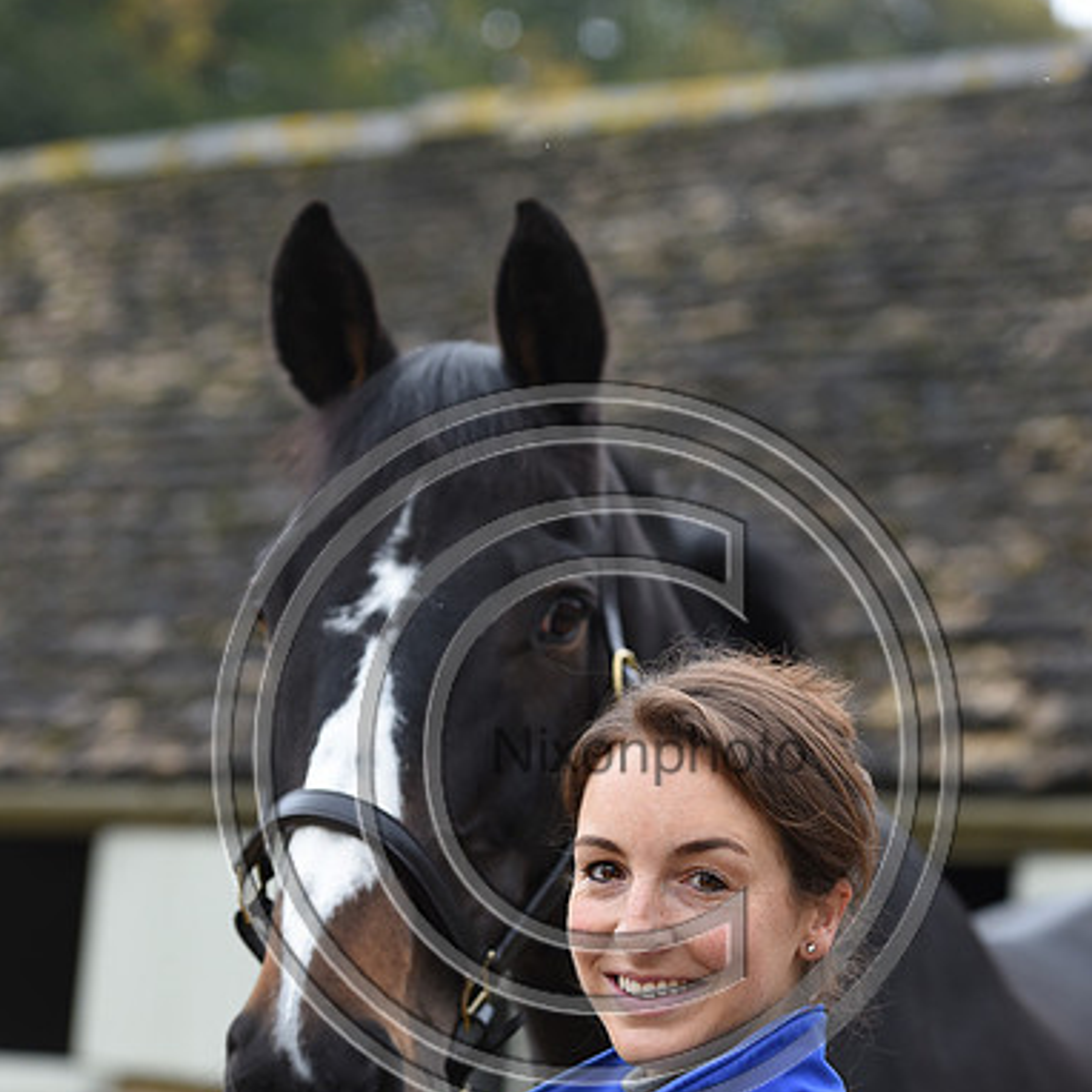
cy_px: 706
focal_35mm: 116
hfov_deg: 15.0
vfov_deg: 15.0
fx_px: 4140
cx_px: 547
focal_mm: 90
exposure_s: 1/1250
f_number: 3.5
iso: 800
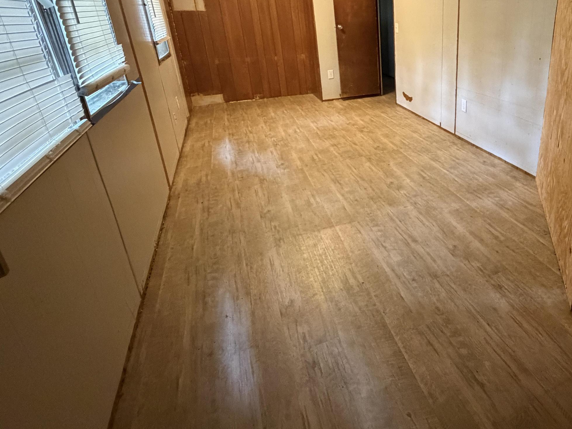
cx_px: 416
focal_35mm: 22
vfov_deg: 59.5
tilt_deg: -19.9
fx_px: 364
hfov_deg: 72.1
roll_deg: +0.7
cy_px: 138
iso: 1000
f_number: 2.2
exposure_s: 1/60
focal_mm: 2.22
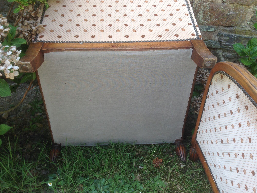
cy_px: 96
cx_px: 128
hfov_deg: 55.4
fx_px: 245
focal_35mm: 33
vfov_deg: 42.9
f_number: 2.4
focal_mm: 4.12
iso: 50
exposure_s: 1/178
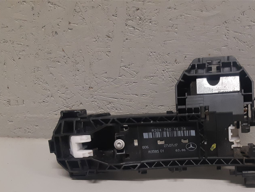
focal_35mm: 42
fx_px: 309
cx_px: 204
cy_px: 155
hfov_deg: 42.8
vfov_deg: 33.3
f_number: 1.7
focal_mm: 3.93
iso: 160
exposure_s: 1/50
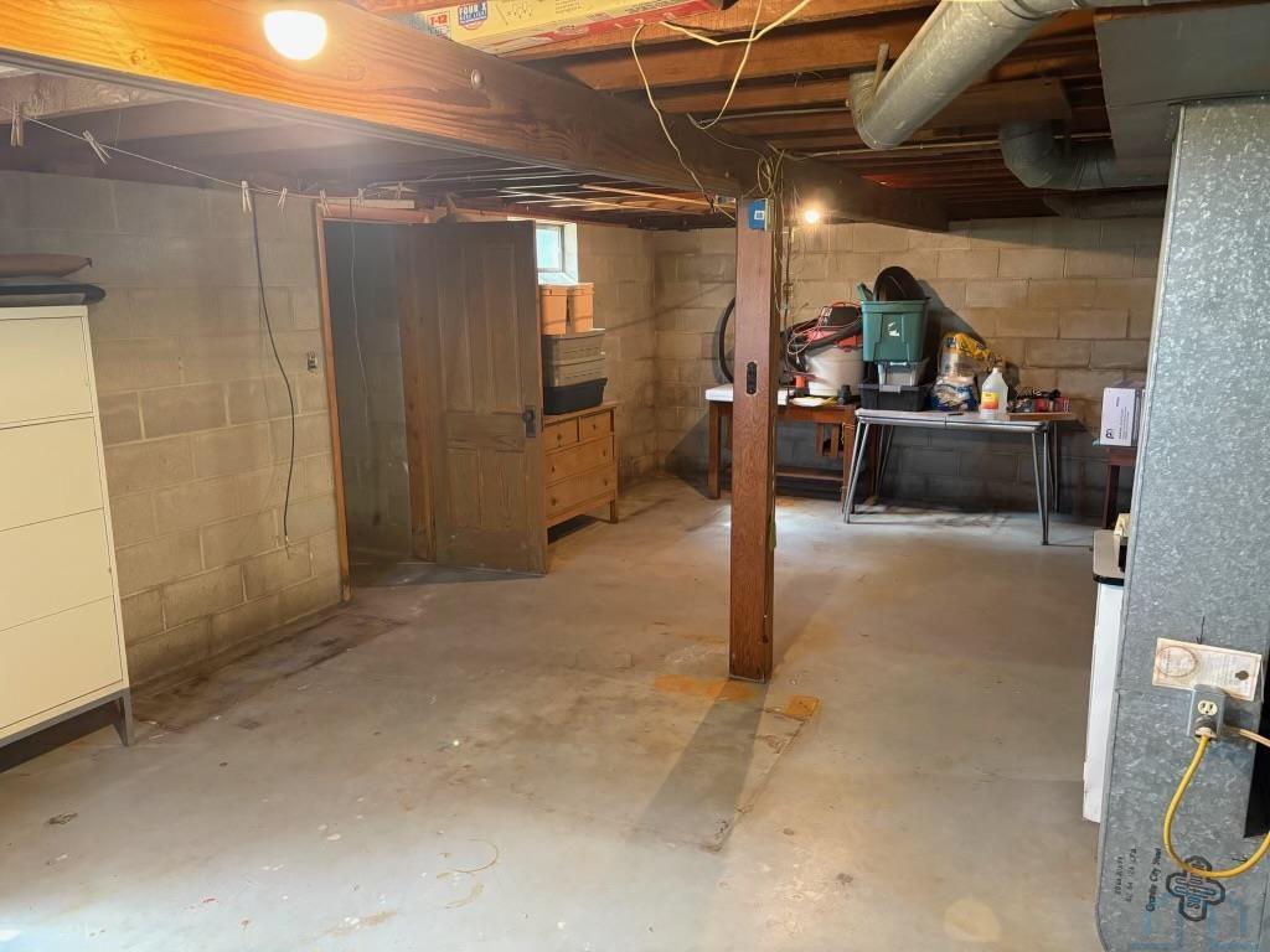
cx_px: 635
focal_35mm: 26
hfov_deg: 67.3
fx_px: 954
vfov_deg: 53.1
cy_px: 476
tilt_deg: -11.0
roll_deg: +1.0
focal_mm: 5.96
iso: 400
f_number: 1.6
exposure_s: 1/60
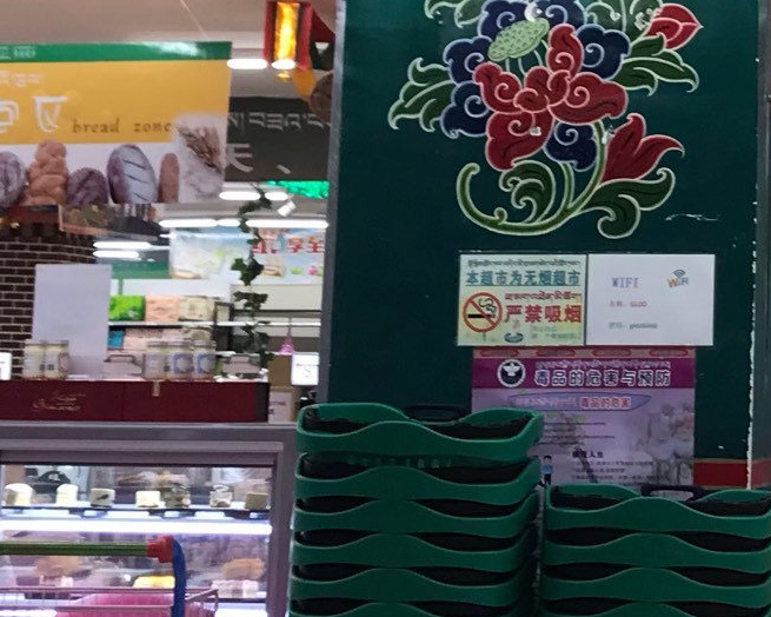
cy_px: 12
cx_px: 892
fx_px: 2601
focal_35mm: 114
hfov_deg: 16.3
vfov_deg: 13.4
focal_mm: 3.99
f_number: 1.8
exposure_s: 1/50
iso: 25
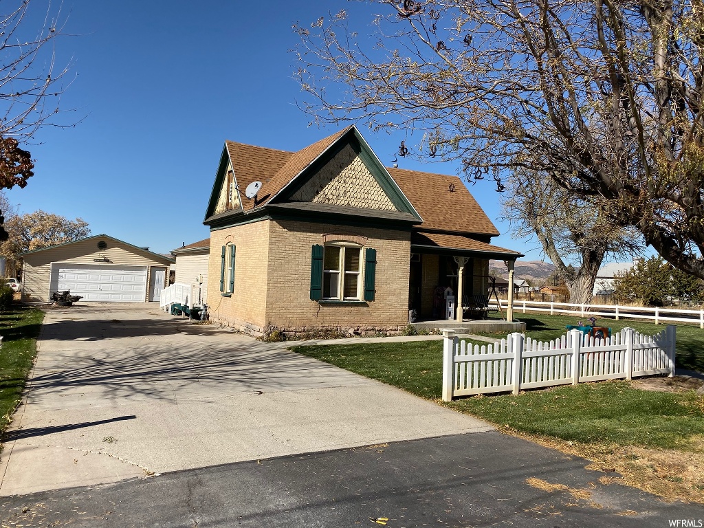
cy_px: 264
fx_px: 529
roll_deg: -2.1
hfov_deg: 67.3
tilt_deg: +3.0
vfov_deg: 53.1
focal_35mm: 26
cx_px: 352
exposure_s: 1/3861
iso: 32
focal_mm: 4.25
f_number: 1.8
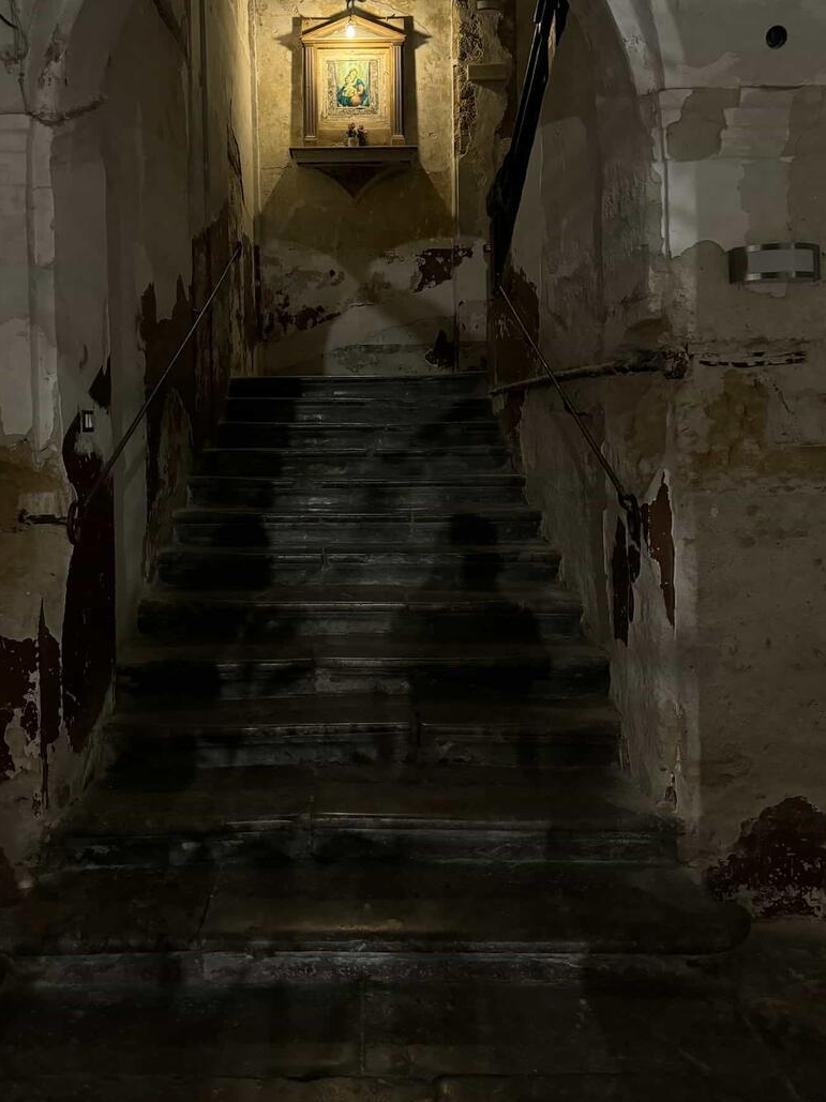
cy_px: 462
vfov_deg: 63.1
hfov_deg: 49.6
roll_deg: +1.0
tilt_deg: -2.4
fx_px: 891
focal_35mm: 28
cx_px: 359
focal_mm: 6.76
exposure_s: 1/50
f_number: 1.78
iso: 800
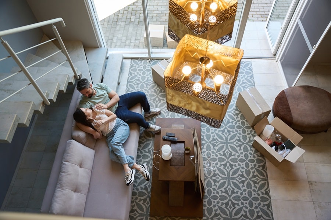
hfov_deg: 62.3
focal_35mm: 30
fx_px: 274
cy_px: 110
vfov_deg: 43.9
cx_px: 166
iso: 400
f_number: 2.8
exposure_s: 1/250
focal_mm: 29.8
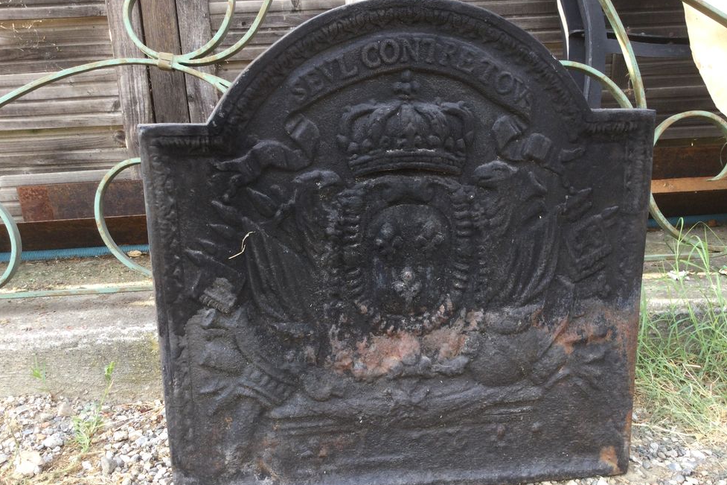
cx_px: 358
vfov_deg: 39.9
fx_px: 666
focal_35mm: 33
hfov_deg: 57.2
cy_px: 260
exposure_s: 1/100
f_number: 2.4
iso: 40
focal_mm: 3.3
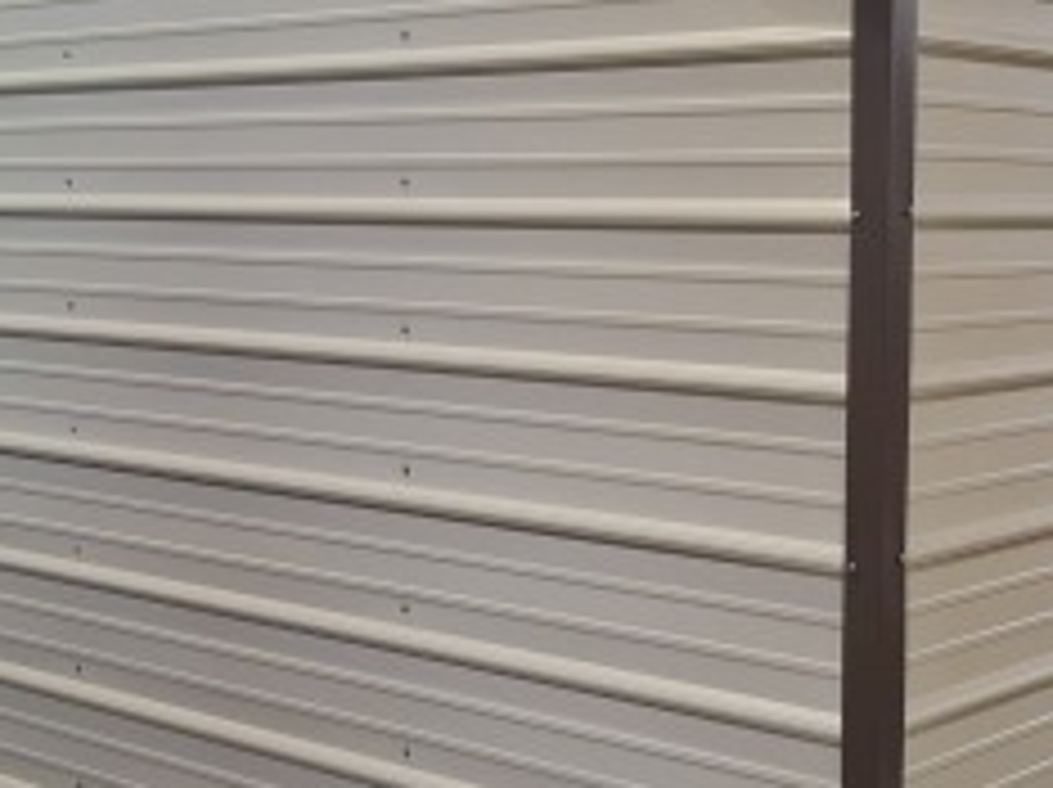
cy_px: 392
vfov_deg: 23.2
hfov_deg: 30.6
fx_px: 1914
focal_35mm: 63
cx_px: 675
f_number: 1.8
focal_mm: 5.54
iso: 200
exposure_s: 1/120
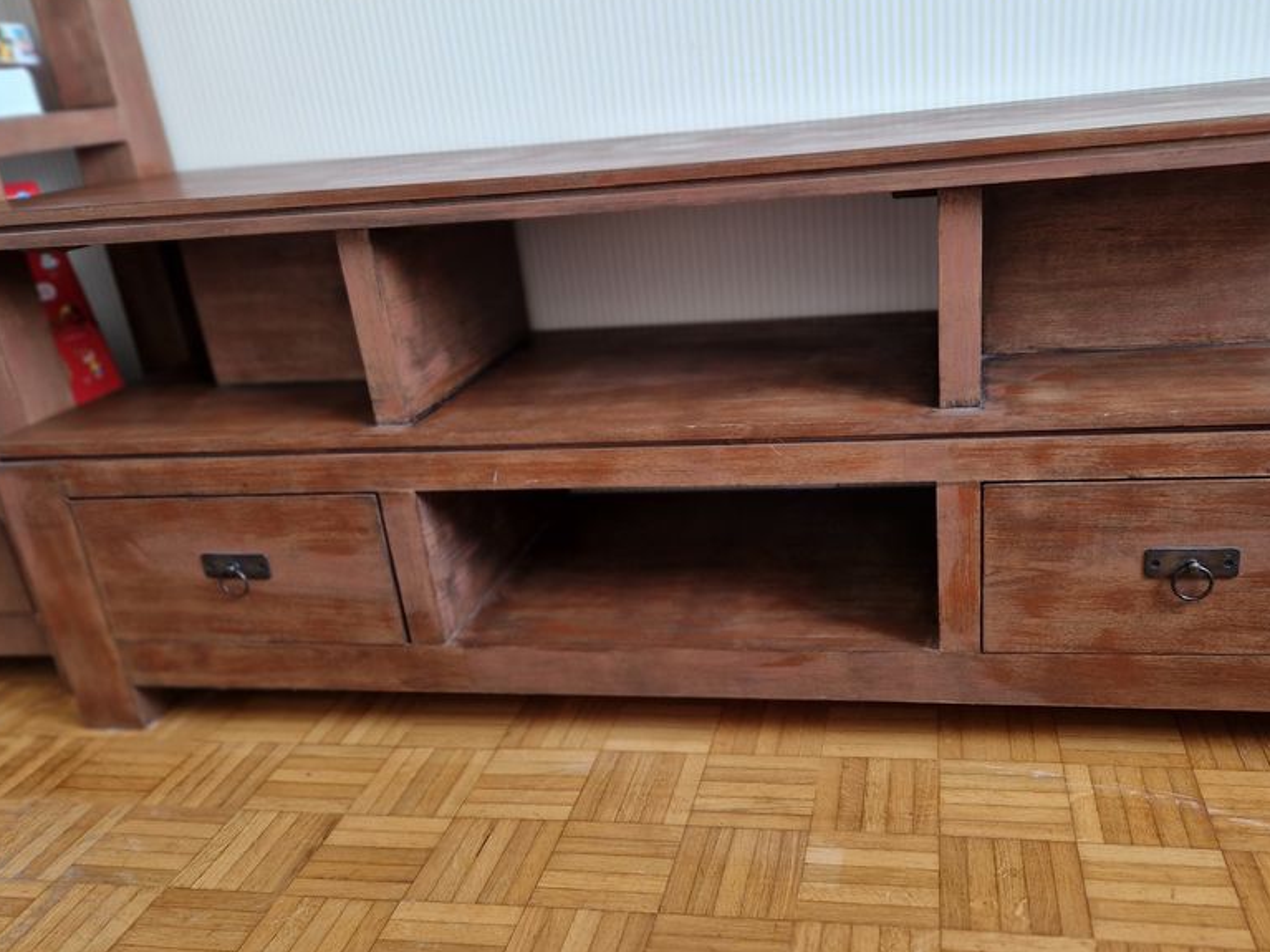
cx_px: 700
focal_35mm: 30
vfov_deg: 46.7
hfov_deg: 59.8
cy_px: 518
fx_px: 1100
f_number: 1.8
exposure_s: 1/100
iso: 200
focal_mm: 5.4
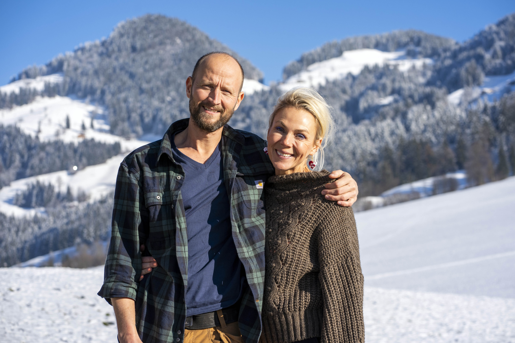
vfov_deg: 16.1
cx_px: 258
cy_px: 172
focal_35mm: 85
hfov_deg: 23.9
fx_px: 1216
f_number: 6.3
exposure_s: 1/1250
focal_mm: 85
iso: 250
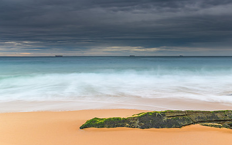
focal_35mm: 33
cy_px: 72
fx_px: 209
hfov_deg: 57.0
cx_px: 153
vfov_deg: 38.3
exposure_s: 3
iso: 100
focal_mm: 16
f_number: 8
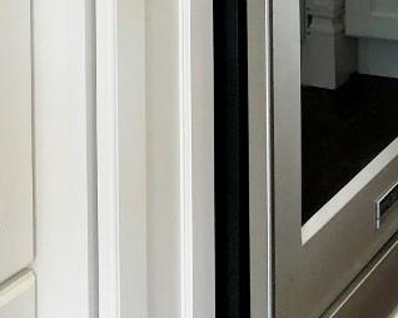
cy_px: -179
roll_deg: +0.6
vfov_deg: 13.1
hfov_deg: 17.5
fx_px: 1295
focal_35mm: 110
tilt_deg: -5.0
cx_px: 189
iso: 32
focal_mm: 3.99
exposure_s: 1/30
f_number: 1.8
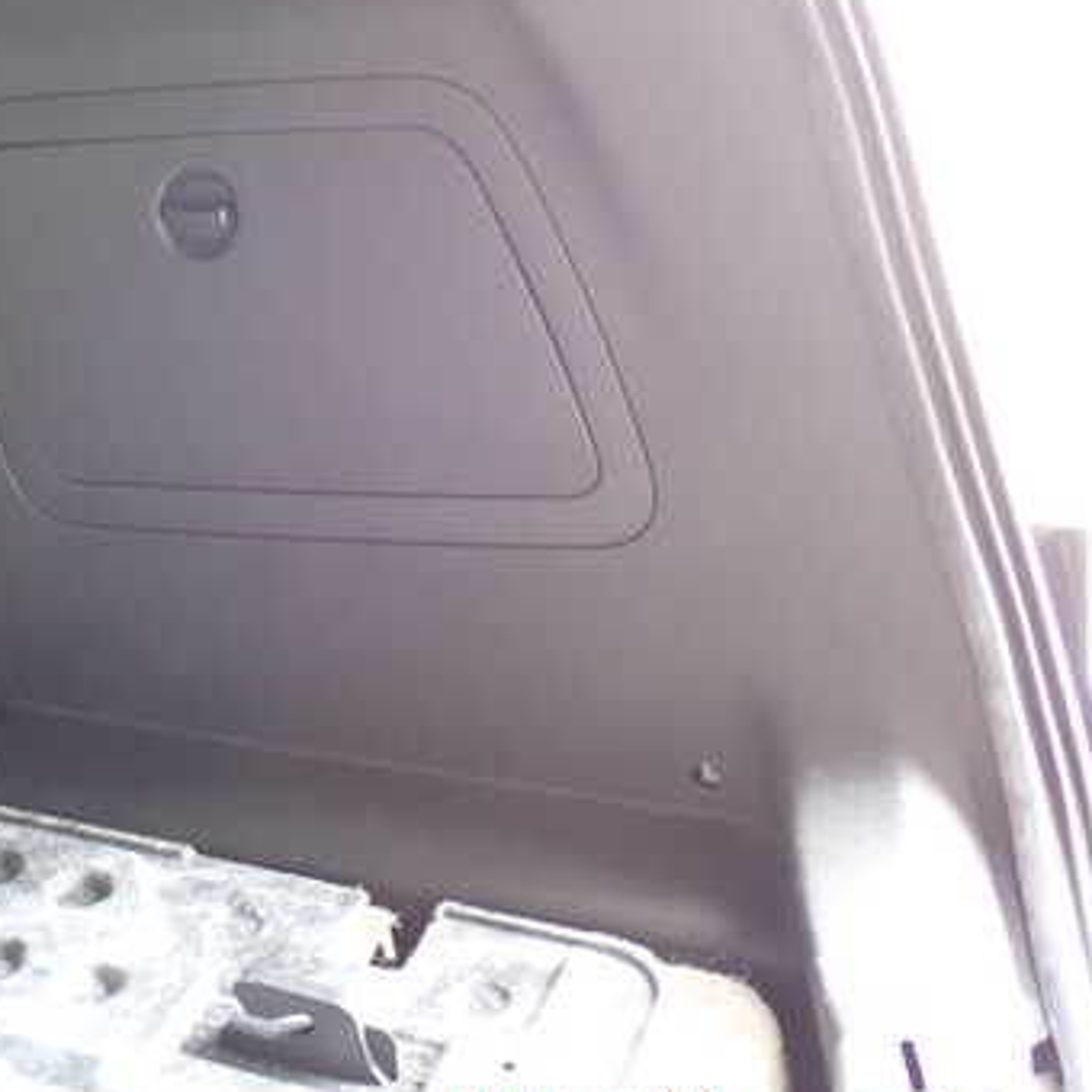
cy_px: 446
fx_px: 2284
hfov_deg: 26.4
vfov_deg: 26.8
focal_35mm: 64
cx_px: 225
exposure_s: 1/30
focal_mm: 7.31
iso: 800
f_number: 2.8
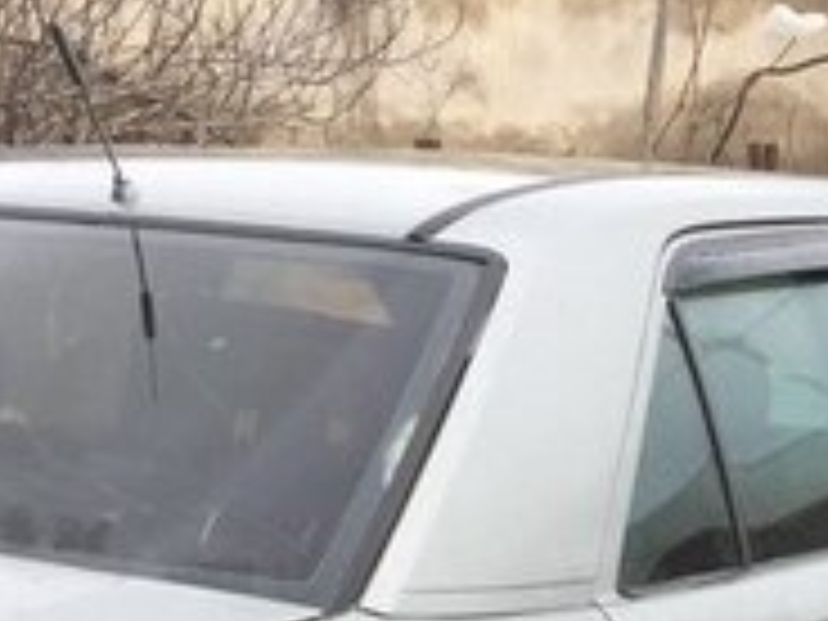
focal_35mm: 104
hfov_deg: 18.9
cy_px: 875
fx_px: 2488
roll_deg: -0.5
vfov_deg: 13.5
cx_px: 459
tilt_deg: -15.0
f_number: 2.2
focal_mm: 4.15
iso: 32
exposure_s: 1/670
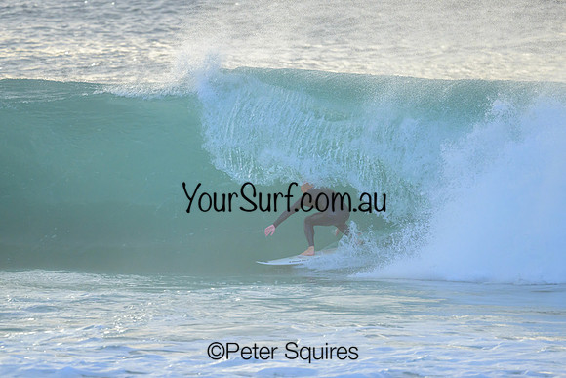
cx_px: 283
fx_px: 12580
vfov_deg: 1.7
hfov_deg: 2.6
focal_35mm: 800
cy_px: 189
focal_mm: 800
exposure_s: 1/2500
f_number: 6.3
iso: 2000
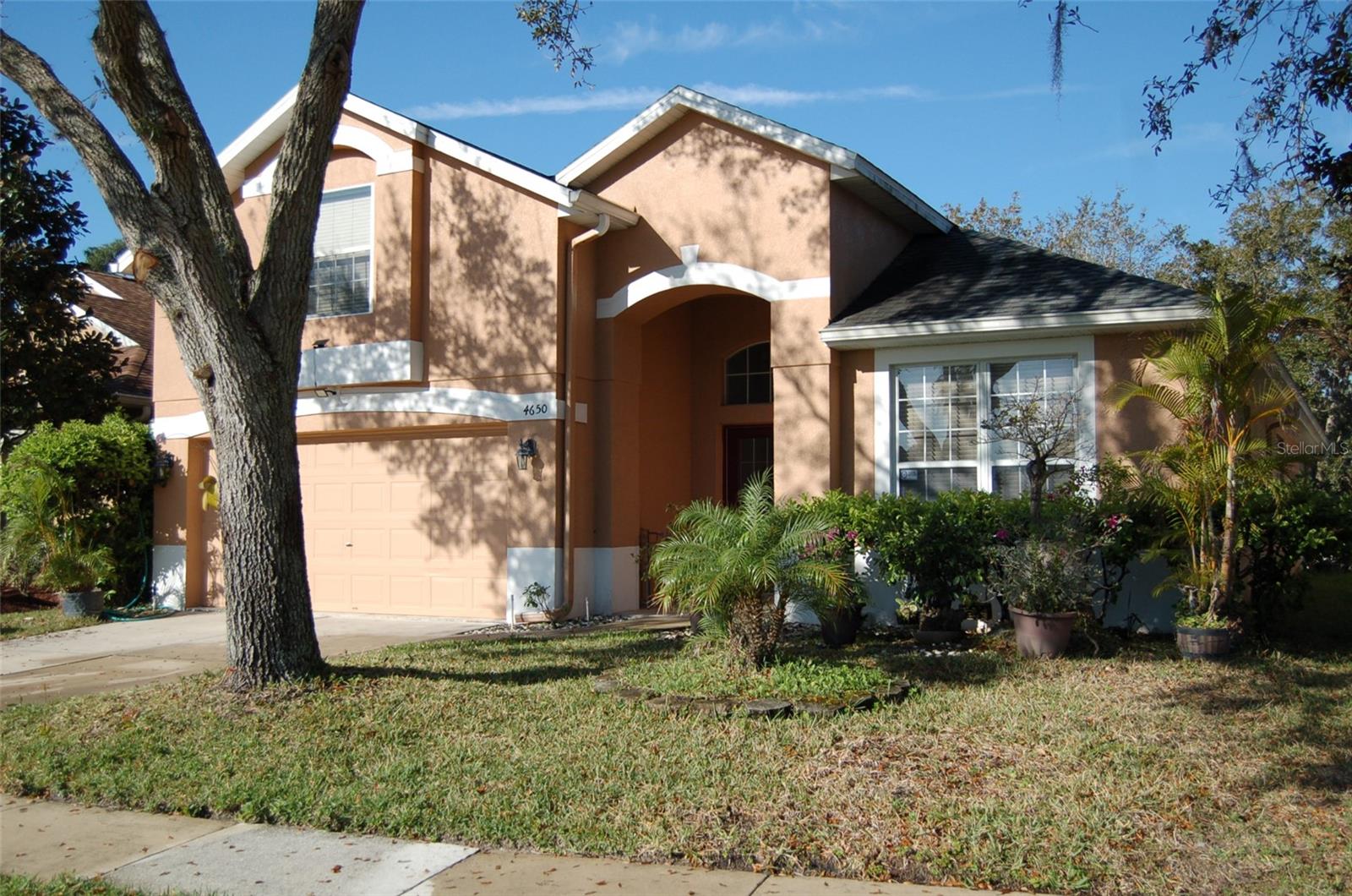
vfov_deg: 38.2
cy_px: 448
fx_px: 1293
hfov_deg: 55.2
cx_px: 676
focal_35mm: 34
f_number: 3.8
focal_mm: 23
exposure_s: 1/1600
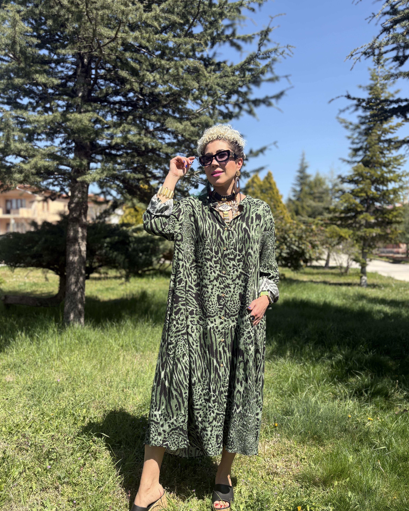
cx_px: 201
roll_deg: -0.1
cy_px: 272
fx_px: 424
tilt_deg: -2.9
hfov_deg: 51.5
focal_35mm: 28
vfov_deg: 62.2
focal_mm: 5.96
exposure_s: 1/1799
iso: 50
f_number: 1.6
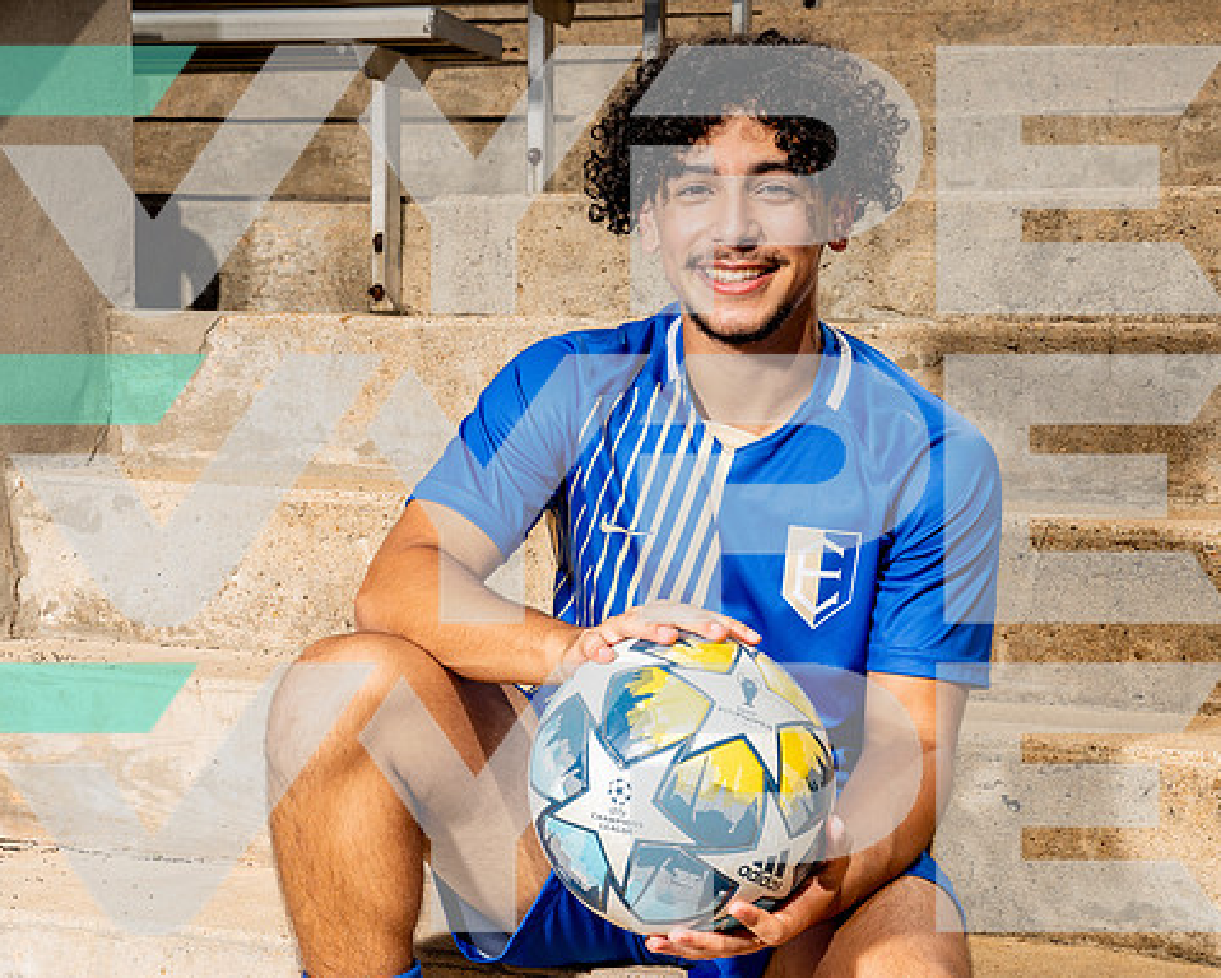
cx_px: 589
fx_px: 2423
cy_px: 490
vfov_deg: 22.8
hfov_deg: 28.3
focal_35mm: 67
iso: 100
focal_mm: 59
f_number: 14
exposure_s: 1/250
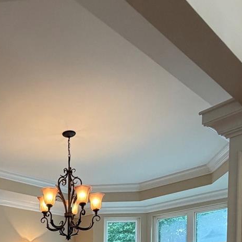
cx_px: 35
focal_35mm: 41
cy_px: 299
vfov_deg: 32.7
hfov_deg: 38.7
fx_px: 324
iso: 320
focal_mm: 2.22
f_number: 2.2
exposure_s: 1/120
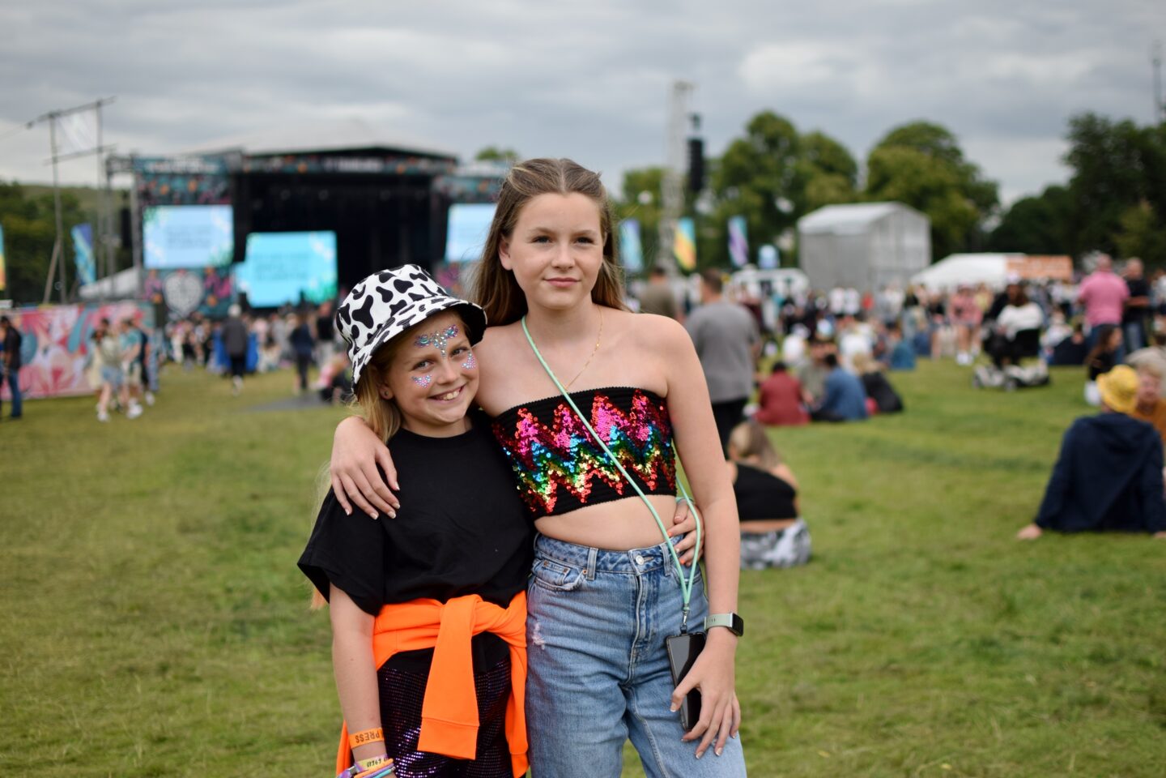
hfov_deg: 37.9
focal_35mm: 52
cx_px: 583
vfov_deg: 25.8
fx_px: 1700
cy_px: 389
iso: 100
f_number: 1.8
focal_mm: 35
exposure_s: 1/1600
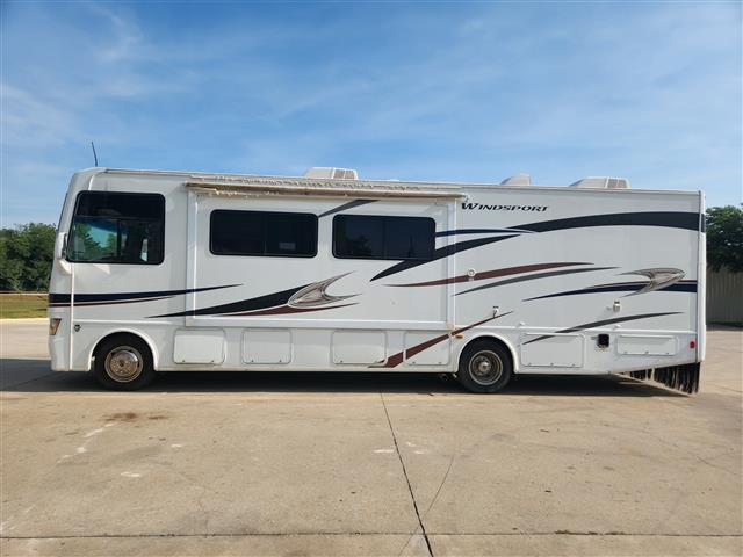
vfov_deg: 58.9
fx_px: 494
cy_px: 278
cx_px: 372
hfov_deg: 73.9
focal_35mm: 23
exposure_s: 1/1957
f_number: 1.8
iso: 20
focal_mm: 5.4
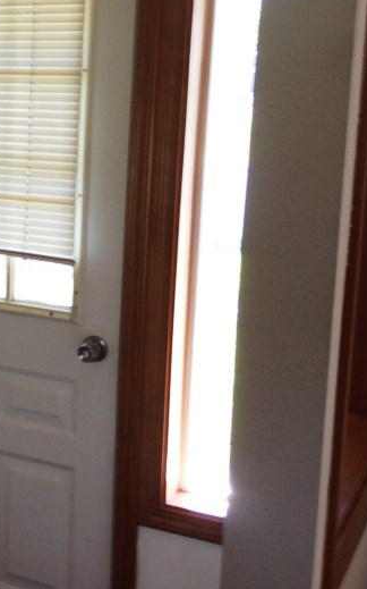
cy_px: 227
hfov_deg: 17.2
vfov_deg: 29.7
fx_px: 1105
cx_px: -162
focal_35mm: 69
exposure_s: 1/20
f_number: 2.4
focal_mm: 4.13
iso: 50
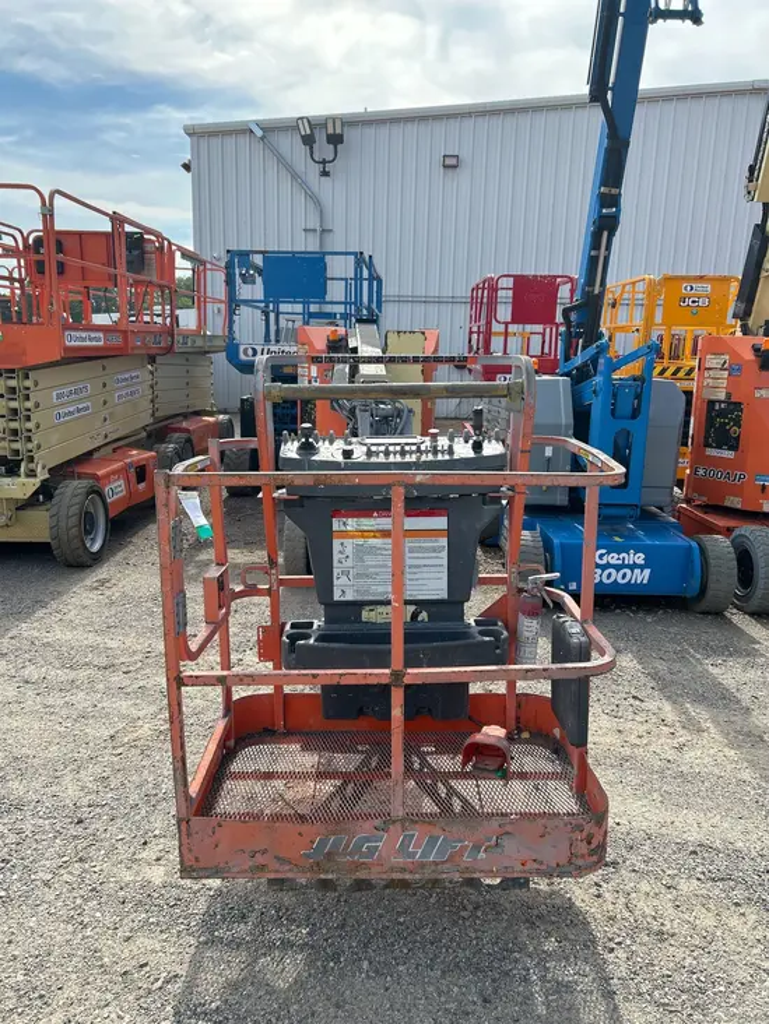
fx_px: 770
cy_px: 512
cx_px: 384
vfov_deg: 67.3
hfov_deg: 53.1
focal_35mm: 26
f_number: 1.5
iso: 50
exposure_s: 1/1901
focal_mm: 5.7
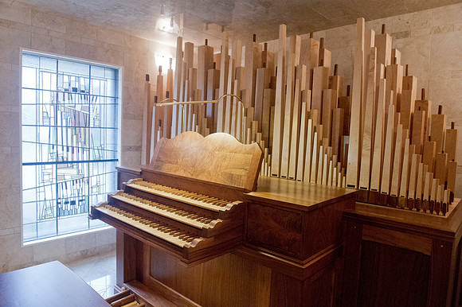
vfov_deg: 53.1
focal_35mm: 24
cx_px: 231
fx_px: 308
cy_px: 154
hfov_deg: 73.8
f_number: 5.6
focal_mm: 24
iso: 3200
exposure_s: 1/250
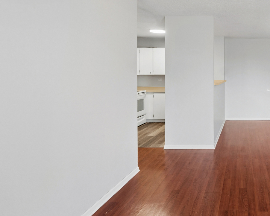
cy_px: 66
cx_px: 239
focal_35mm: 27
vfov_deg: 51.8
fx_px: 216
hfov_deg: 56.0
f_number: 8
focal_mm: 16
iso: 400
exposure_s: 1/20
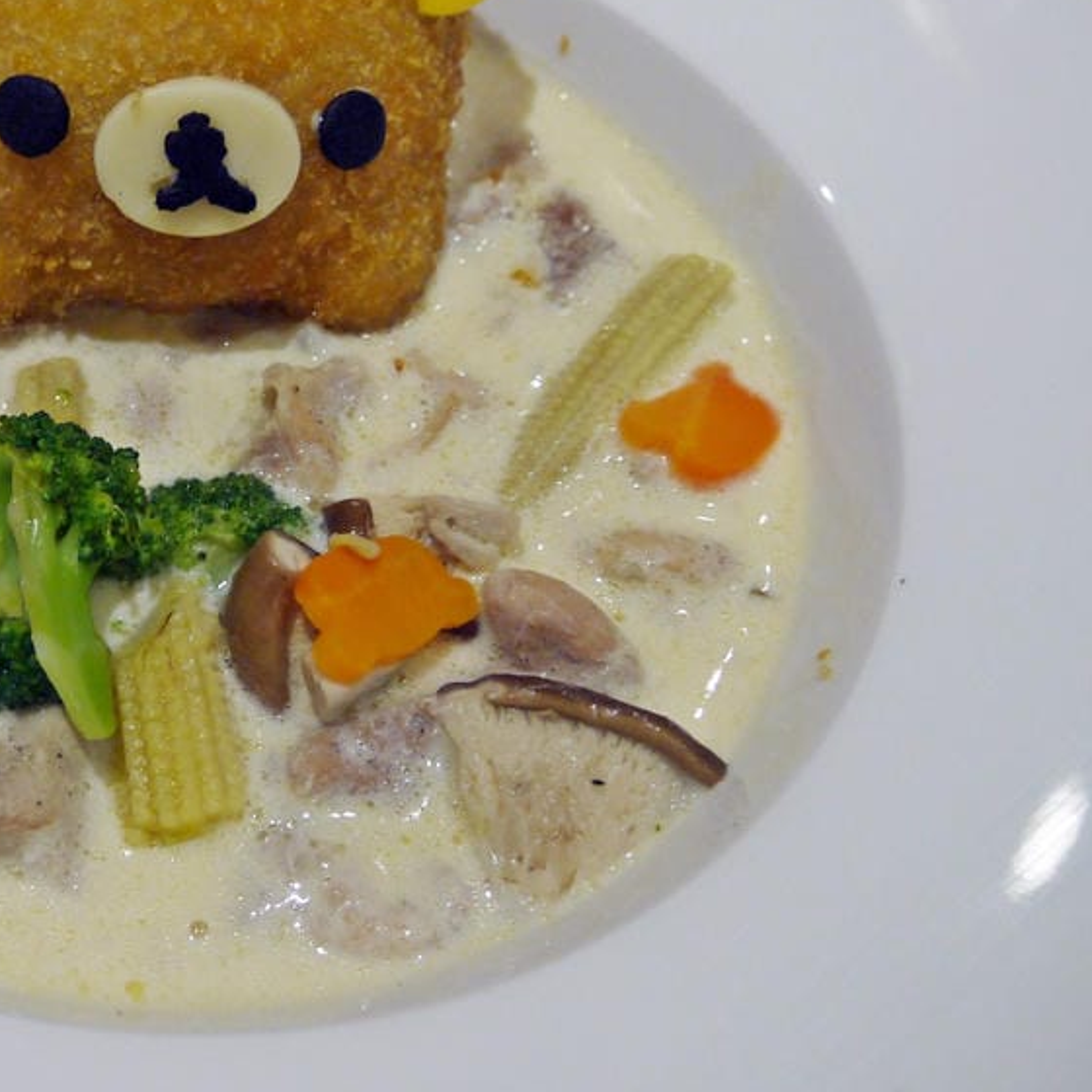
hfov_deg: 31.0
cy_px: 445
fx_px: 1892
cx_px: 140
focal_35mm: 53
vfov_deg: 32.1
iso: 400
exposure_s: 1/60
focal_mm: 14
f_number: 3.5
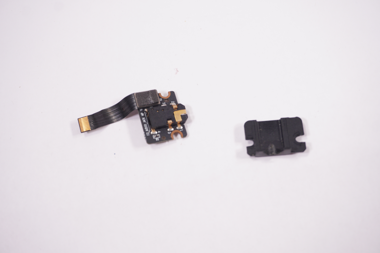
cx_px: 190
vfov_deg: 25.0
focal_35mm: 54
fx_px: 569
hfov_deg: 36.9
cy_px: 126
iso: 400
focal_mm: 36
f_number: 5.6
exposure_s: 1/200
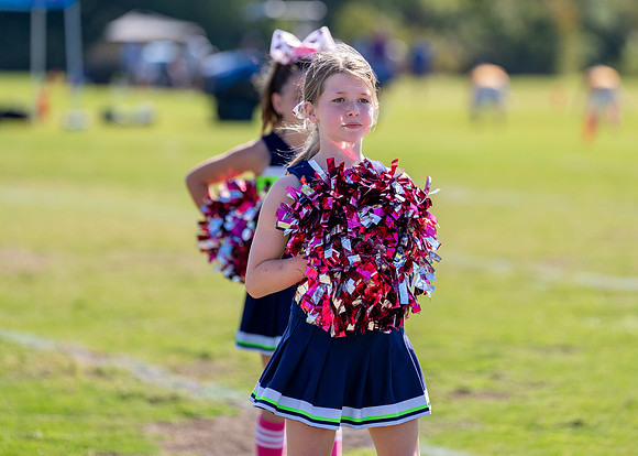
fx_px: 3987
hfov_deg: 9.1
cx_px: 341
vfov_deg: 6.5
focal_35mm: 220
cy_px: 165
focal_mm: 160
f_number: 2.8
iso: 200
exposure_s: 1/2000
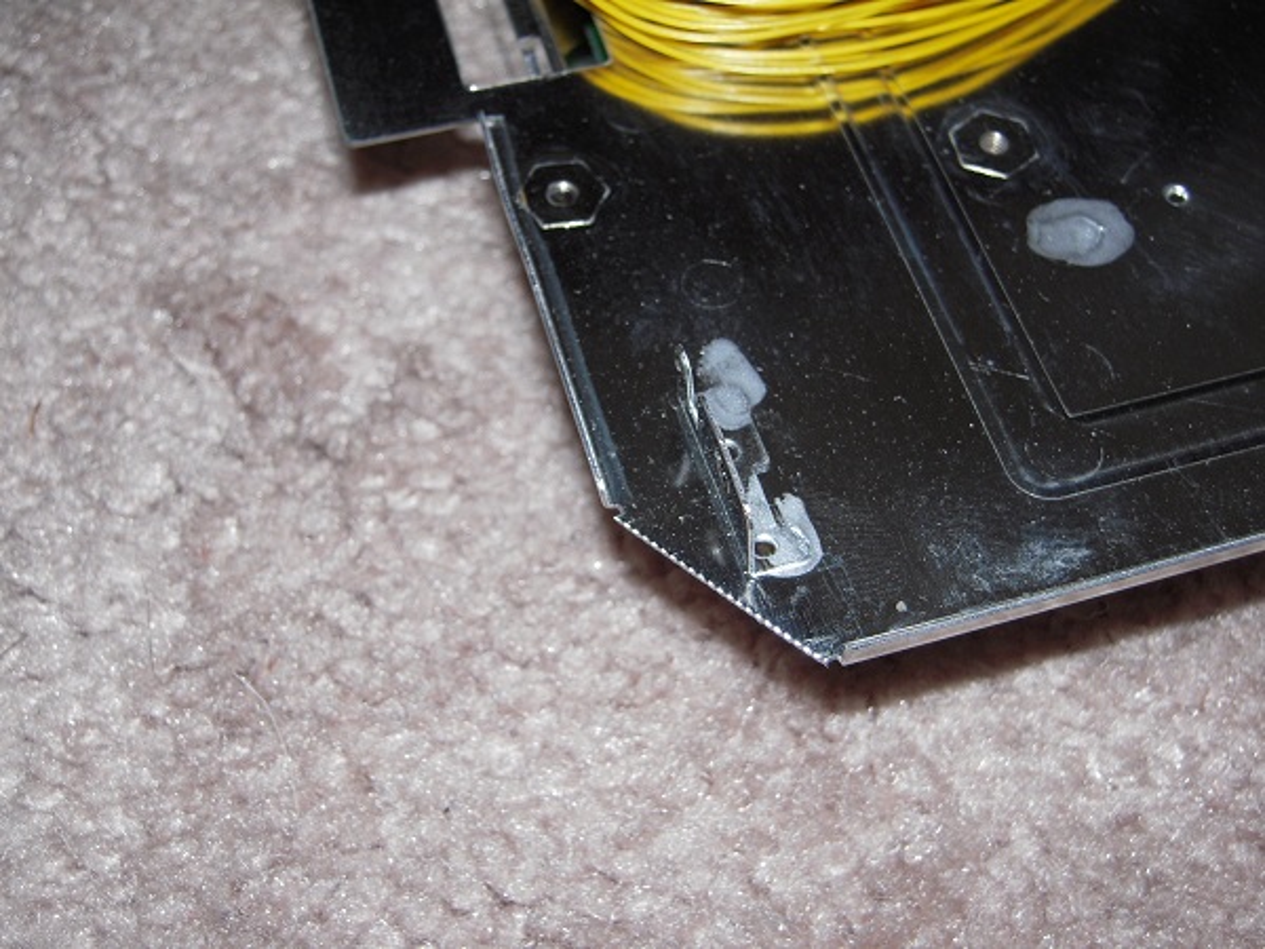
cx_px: 632
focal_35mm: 50
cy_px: 474
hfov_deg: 38.2
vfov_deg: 29.1
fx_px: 1827
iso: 100
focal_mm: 8.9
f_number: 3.5
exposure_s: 1/30
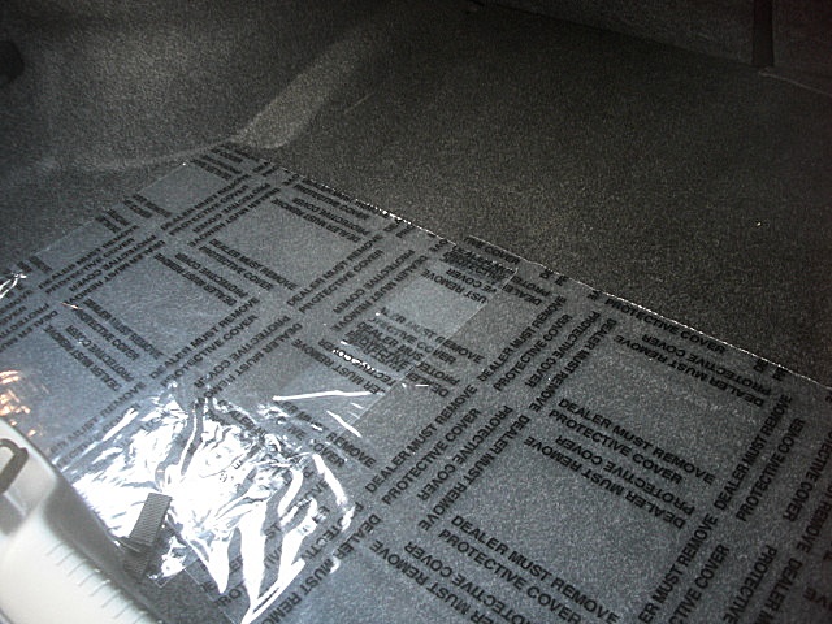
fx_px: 865
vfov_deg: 39.7
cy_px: 312
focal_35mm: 36
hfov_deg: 51.4
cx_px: 416
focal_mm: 6.3
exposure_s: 1/100
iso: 200
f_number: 2.8
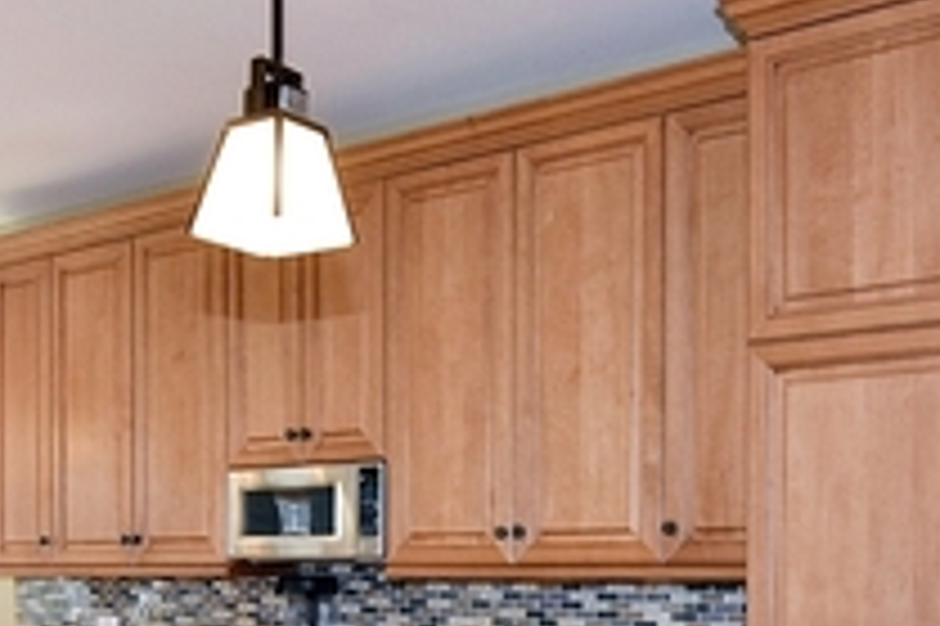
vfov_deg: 25.6
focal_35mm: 51
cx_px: 369
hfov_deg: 39.1
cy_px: 601
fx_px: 1318
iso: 800
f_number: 5
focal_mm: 11
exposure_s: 1/100
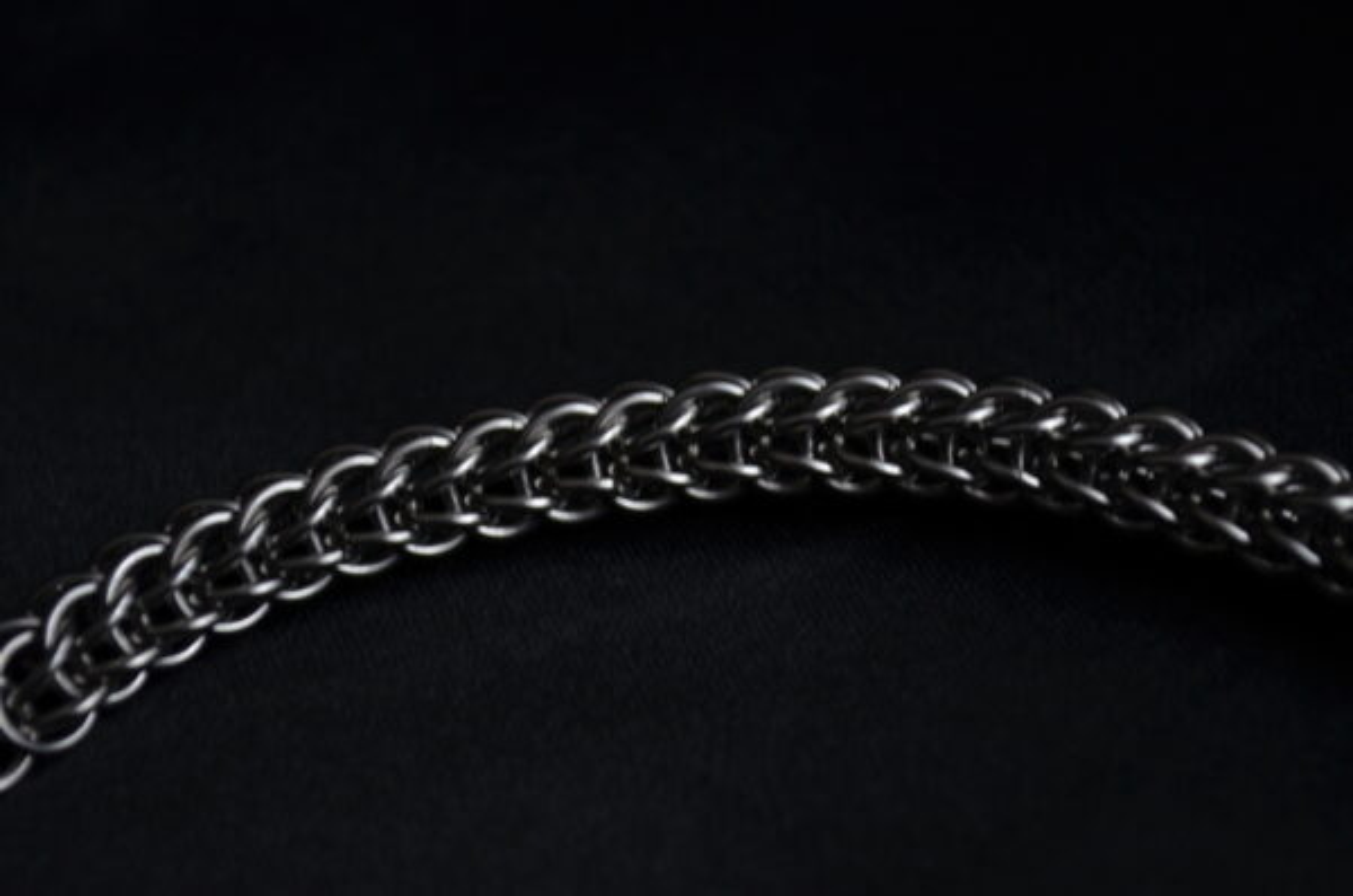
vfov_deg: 16.5
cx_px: 676
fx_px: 3093
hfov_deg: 24.7
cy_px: 448
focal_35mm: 82
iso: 400
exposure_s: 1/20
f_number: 5.6
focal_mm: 55
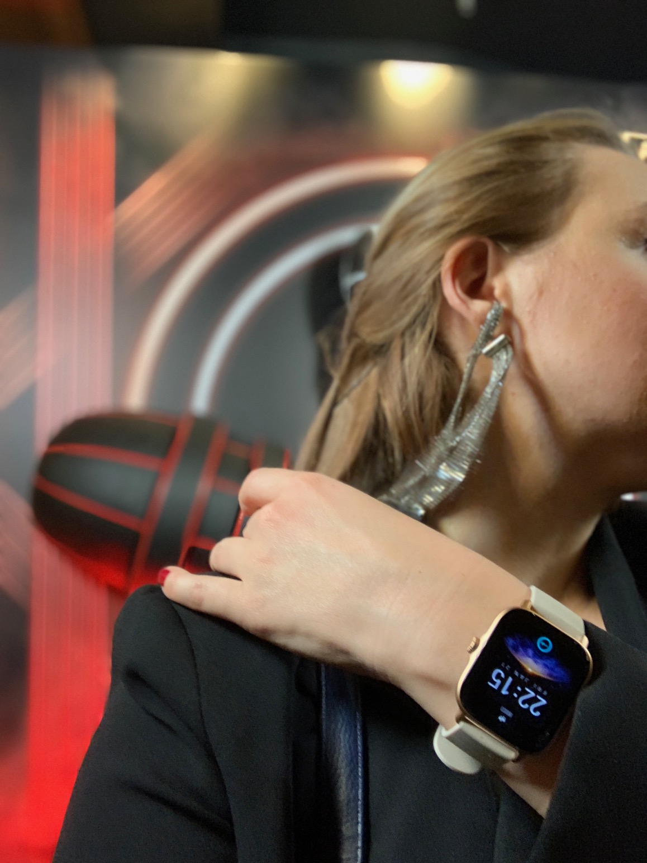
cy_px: 432
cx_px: 324
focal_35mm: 32
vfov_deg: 56.8
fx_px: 797
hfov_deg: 44.2
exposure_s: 1/33
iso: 200
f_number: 2.2
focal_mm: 2.87
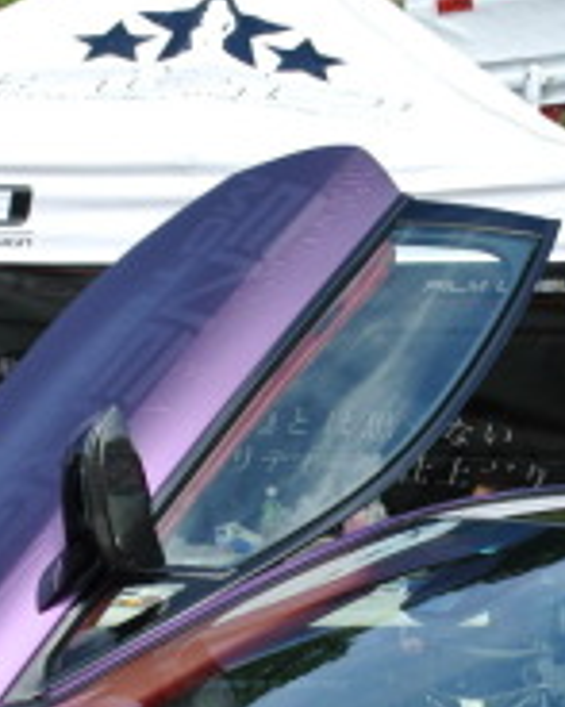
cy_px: 870
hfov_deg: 13.1
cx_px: 457
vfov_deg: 15.8
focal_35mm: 117
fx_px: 2448
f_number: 4.5
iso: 100
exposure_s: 1/400
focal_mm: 11.8
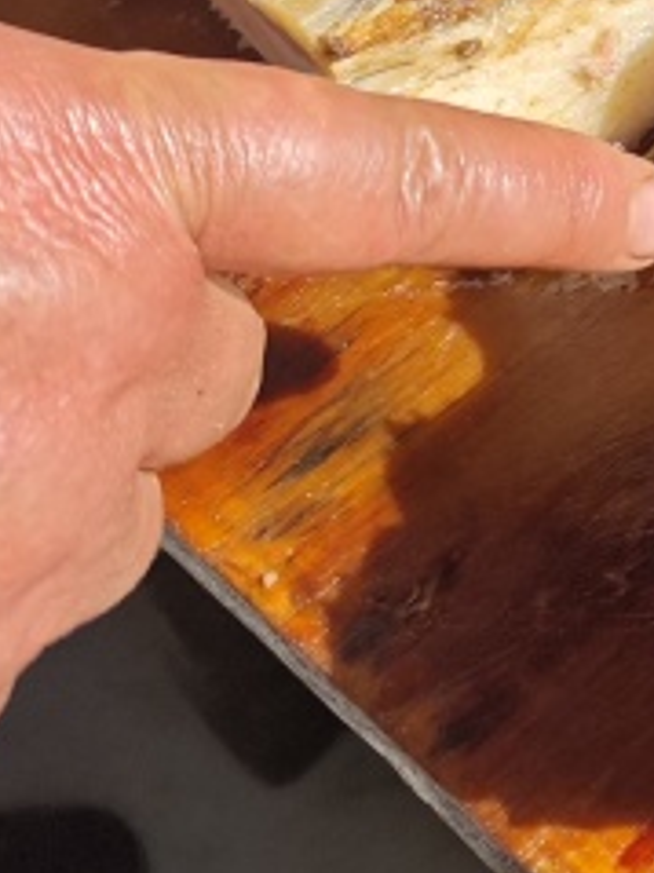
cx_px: 1355
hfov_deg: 12.1
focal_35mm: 107
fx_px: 2698
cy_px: -374
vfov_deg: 16.9
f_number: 1.6
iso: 50
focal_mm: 5.84
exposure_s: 1/1967
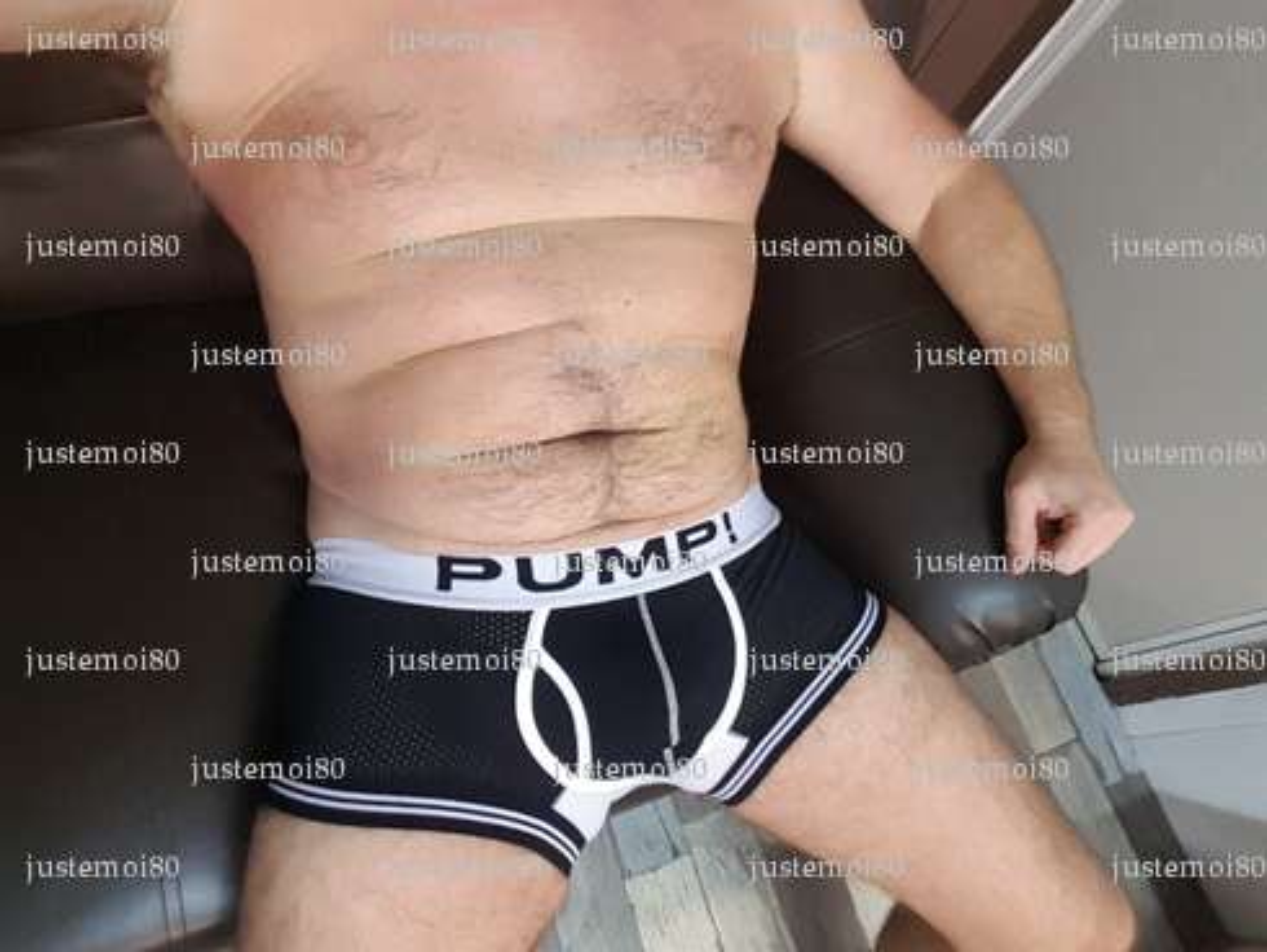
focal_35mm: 21
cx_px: 634
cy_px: 476
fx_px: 769
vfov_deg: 63.5
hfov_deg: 79.0
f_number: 1.7
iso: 250
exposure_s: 1/17
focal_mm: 2.1
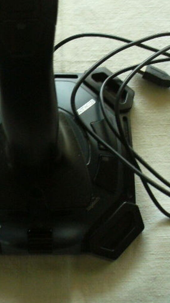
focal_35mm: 53
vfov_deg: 38.9
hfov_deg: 22.2
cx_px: 25
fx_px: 425
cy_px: 109
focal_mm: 6.1
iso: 200
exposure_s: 1/13
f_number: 2.8
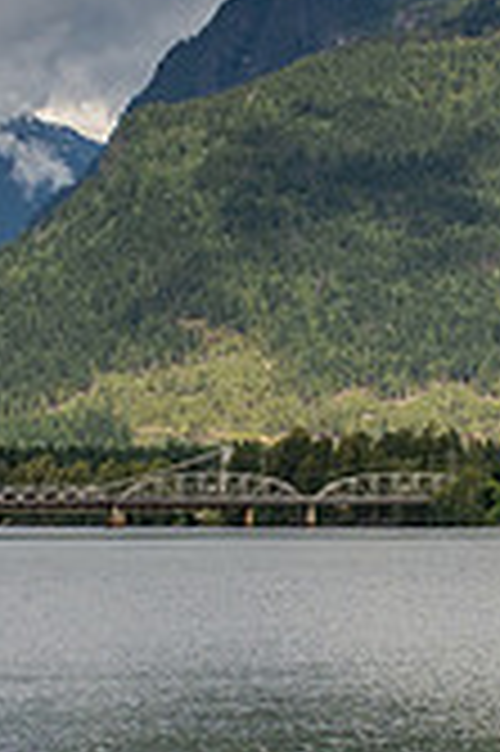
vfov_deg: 9.4
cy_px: 387
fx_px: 4593
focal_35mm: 220
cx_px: 210
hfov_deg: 6.2
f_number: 10
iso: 320
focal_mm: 28
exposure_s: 1/640
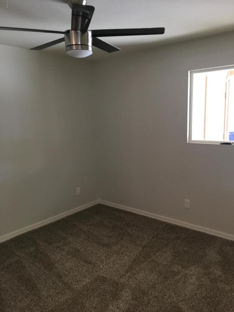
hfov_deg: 48.2
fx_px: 261
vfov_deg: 61.7
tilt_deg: -10.6
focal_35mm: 29
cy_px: 156
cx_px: 117
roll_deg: +1.7
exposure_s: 1/30
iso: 80
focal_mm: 4.15
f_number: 2.2
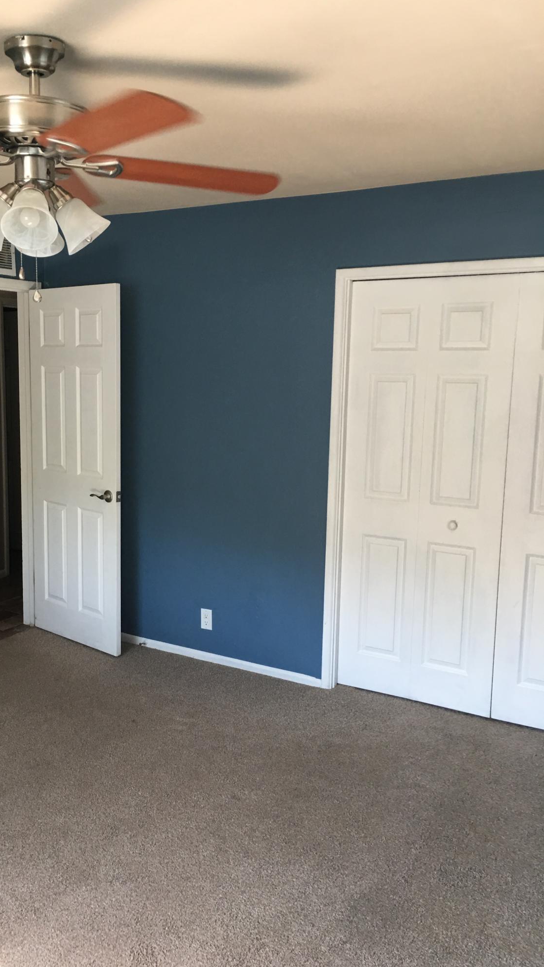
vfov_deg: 61.0
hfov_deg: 36.3
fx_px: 821
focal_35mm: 32
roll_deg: -1.1
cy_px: 487
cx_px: 177
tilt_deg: -7.1
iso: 40
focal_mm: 4.15
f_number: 2.2
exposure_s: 1/15
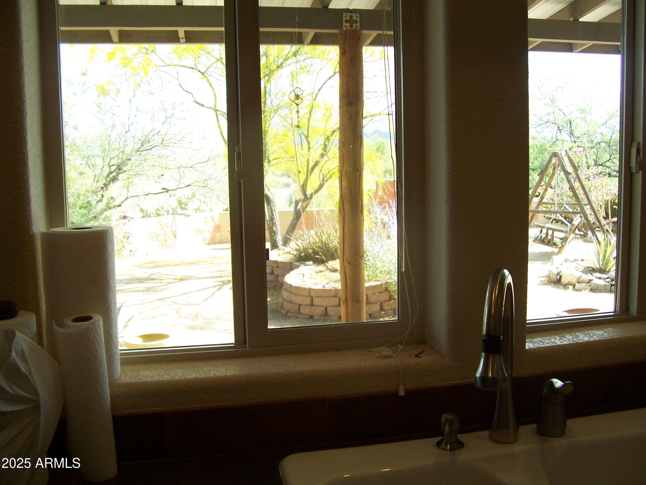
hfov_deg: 54.0
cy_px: 242
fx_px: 635
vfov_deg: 41.8
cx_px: 323
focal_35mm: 34
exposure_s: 1/90
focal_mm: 5.6
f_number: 2.7
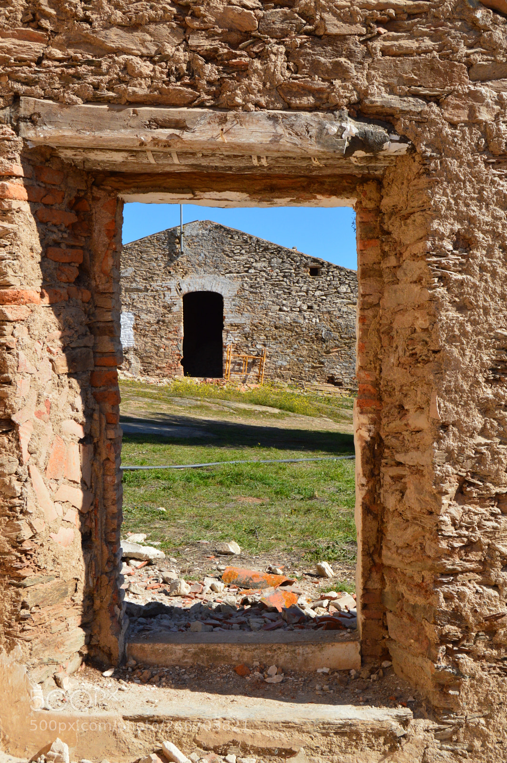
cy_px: 382
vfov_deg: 43.6
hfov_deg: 29.8
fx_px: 952
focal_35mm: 45
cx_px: 254
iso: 400
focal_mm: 30
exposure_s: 1/500
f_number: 11
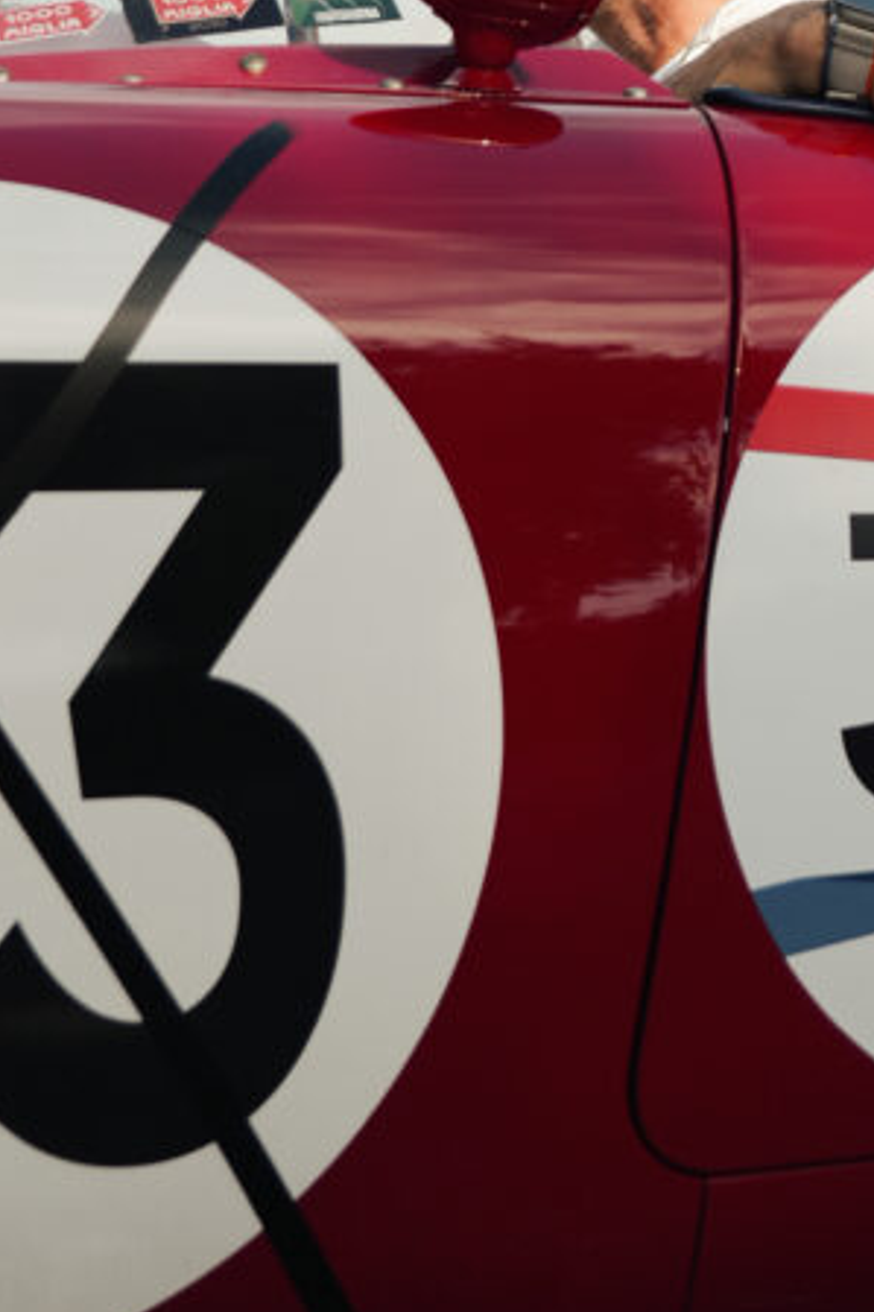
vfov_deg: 18.3
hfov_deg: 12.5
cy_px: -251
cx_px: 1144
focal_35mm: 106
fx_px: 3863
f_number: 4
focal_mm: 34
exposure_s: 1/320
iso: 100
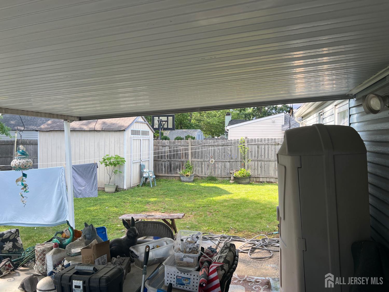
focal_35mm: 26
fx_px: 292
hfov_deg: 67.3
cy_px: 146
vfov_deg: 53.1
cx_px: 194
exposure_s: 1/349
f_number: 1.5
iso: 50
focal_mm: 5.7
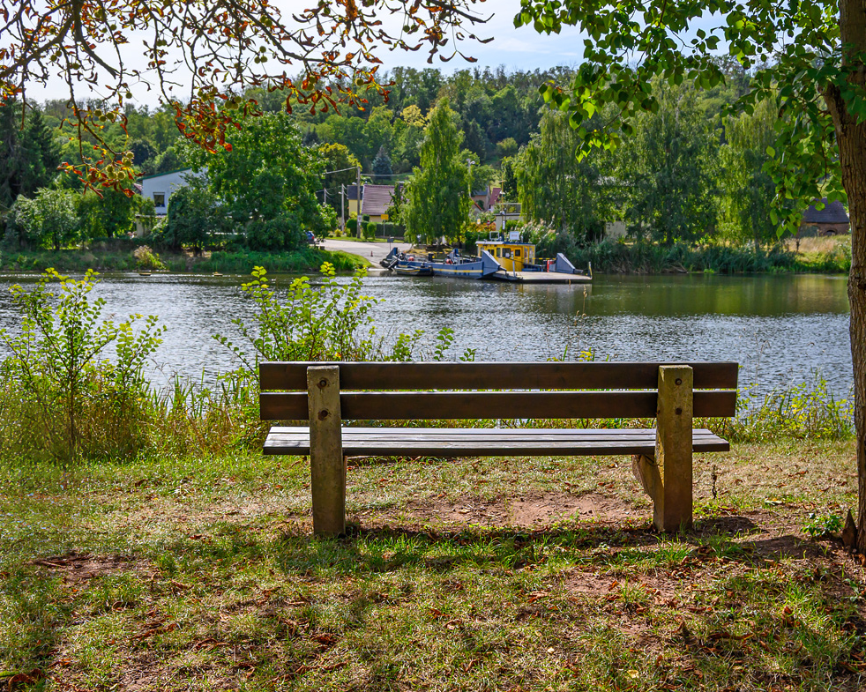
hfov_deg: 46.1
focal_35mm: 40
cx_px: 498
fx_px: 1014
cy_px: 344
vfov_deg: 37.7
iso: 200
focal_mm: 23
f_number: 8
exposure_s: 1/750
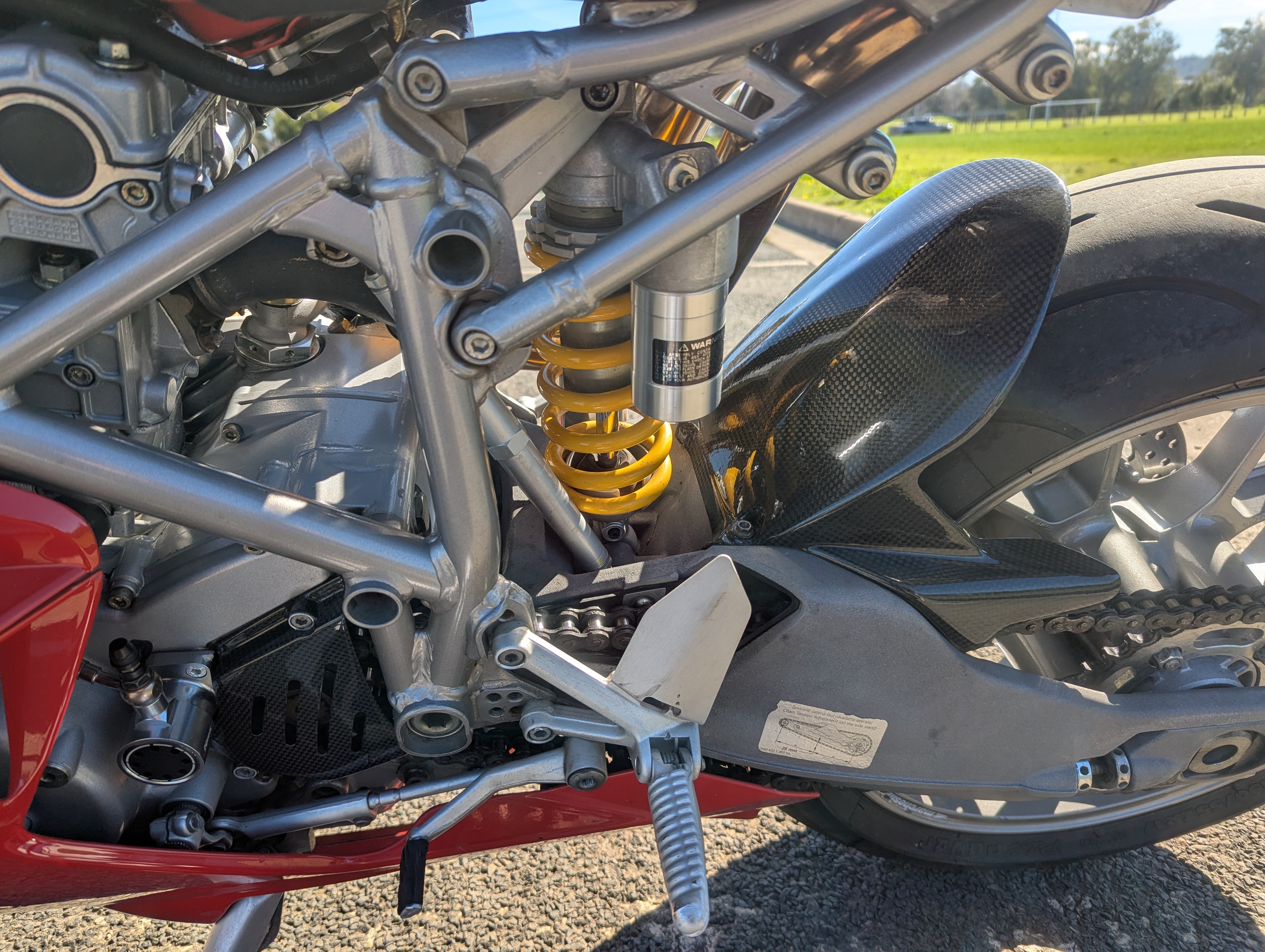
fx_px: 878
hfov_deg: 71.5
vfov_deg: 56.9
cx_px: 632
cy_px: 476
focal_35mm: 24
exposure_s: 1/976
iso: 39
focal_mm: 6.81
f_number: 1.85
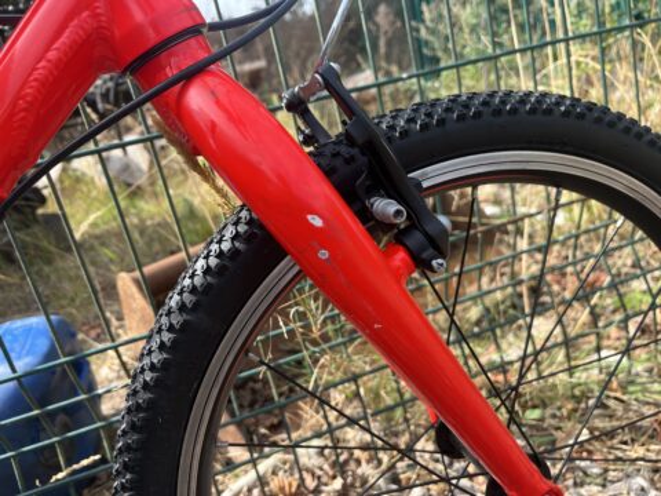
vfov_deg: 53.1
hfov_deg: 67.3
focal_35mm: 26
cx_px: 330
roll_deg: +13.2
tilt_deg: -17.6
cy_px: 248
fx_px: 496
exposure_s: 1/864
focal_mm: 5.1
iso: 50
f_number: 1.6
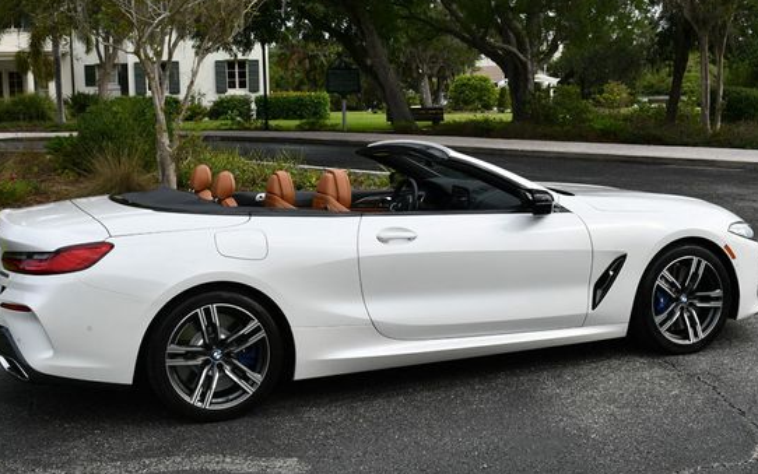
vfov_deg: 24.4
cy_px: 178
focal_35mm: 53
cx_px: 373
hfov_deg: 38.2
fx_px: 1095
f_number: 8
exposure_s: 1/250
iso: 140
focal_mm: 22
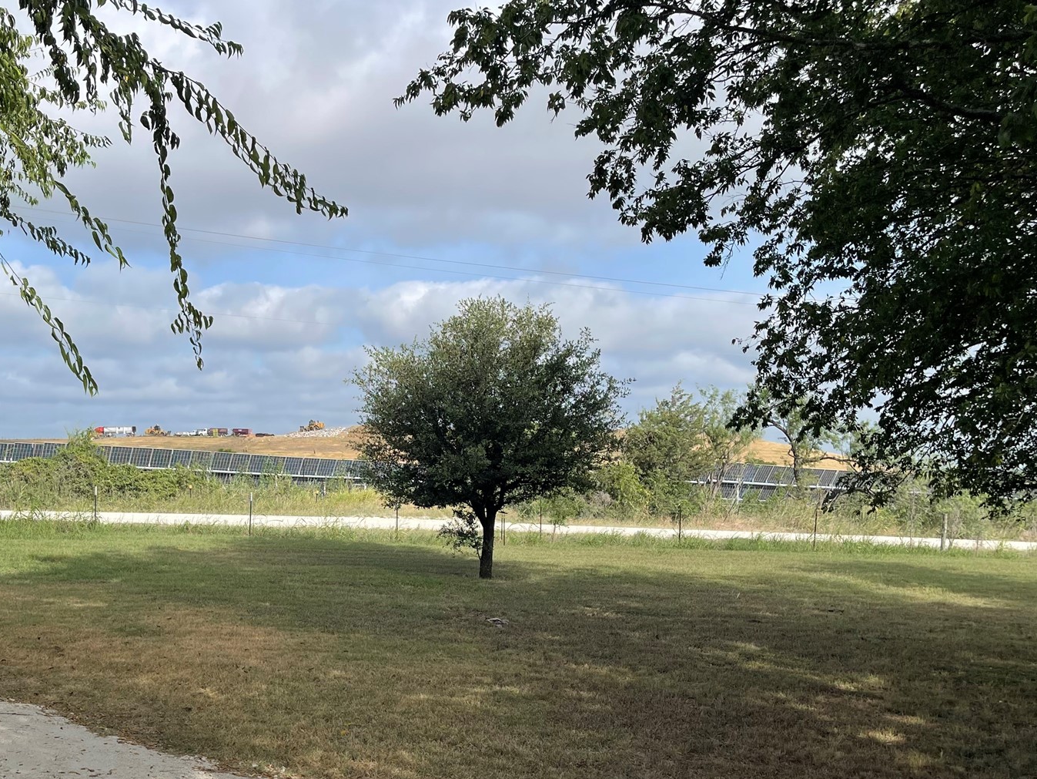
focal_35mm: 38
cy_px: 518
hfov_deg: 48.0
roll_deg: -1.1
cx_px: 326
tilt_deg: -1.6
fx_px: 1139
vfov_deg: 37.3
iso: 32
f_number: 1.6
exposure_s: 1/3003
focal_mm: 5.1
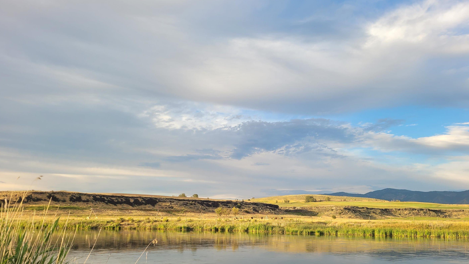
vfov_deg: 37.5
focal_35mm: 31
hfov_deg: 62.6
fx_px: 386
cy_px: 170
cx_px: 250
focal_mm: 5.4
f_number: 1.8
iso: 40
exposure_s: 1/440
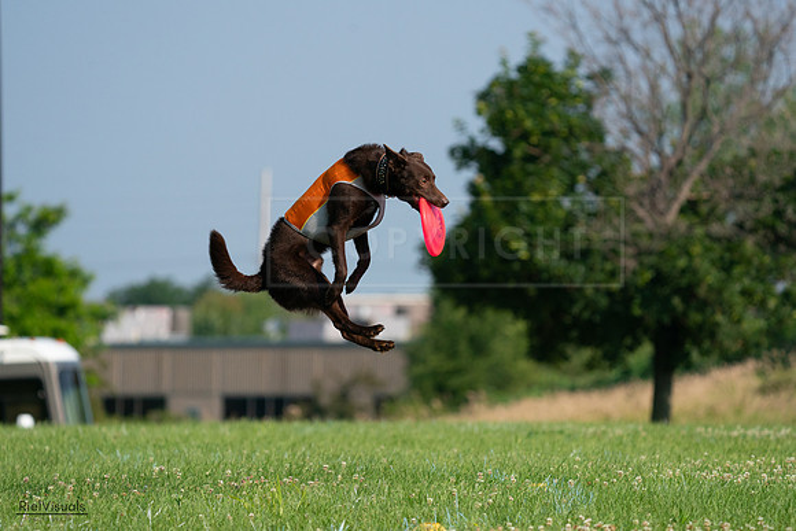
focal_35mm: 291
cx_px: 398
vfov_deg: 4.7
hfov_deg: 7.1
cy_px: 266
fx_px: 6436
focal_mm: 291
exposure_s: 1/4000
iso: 1000
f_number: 5.6
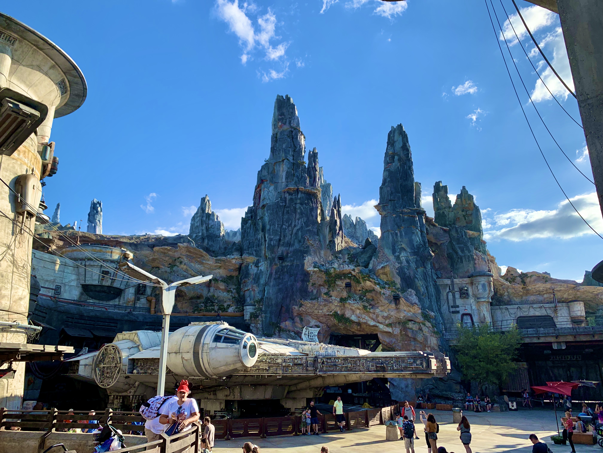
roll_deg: +0.4
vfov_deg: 53.1
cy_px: 226
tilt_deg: +17.3
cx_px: 302
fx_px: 453
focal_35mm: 26
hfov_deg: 67.3
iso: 25
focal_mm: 4.25
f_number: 1.8
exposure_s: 1/1718
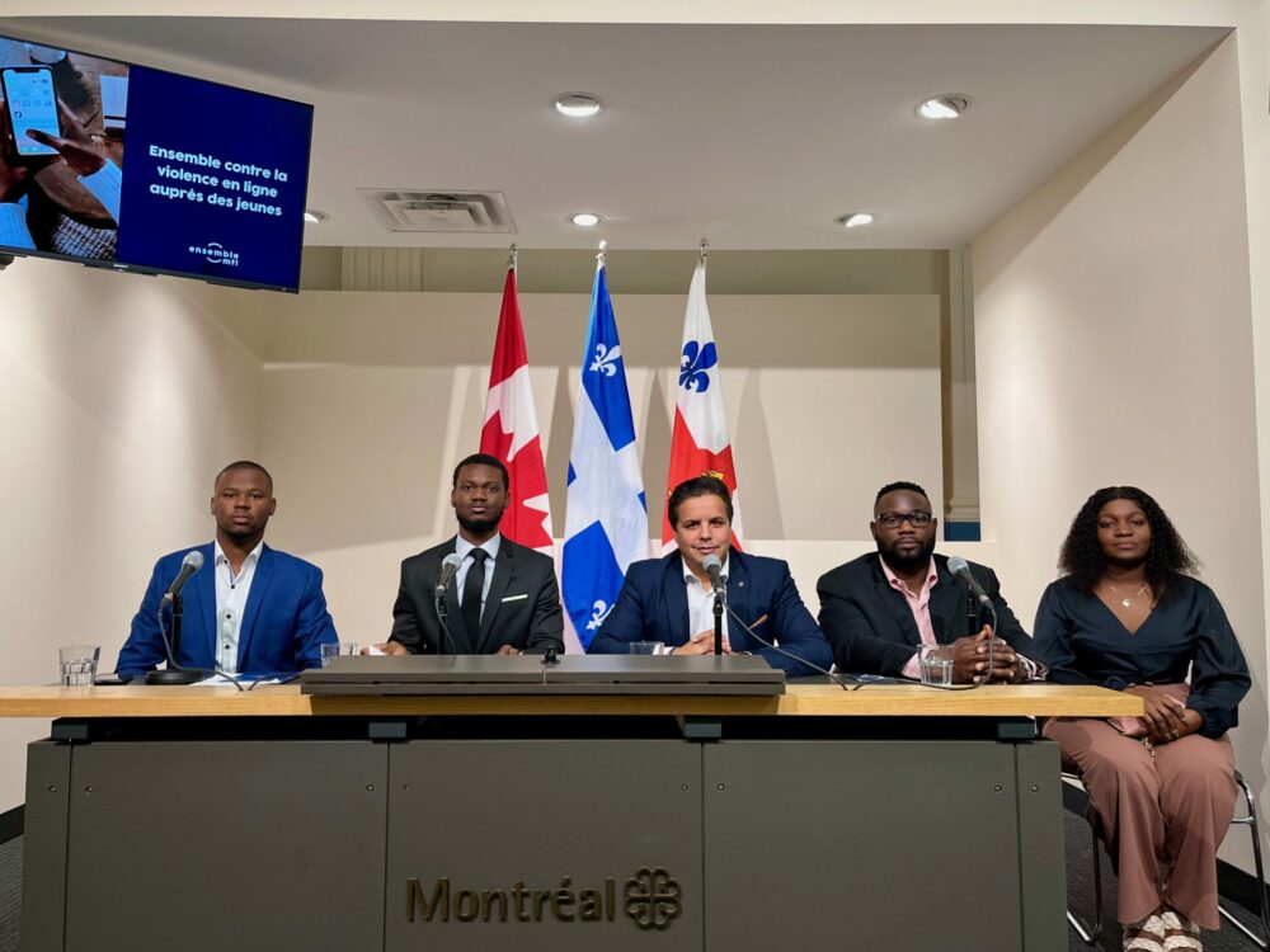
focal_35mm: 26
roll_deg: -2.2
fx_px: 954
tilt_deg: +3.4
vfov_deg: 53.1
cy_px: 476
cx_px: 635
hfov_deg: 67.3
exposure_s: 1/120
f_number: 1.6
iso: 125
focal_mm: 5.1
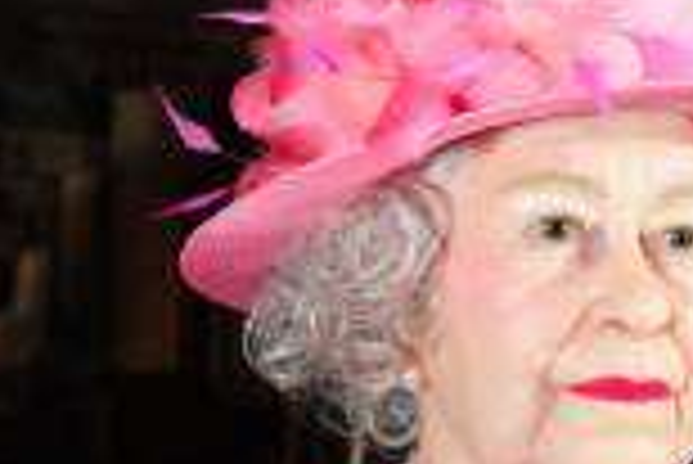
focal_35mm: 117
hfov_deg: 16.8
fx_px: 2254
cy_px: 401
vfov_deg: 11.7
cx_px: 817
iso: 1250
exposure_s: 1/50
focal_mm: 40
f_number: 5.6
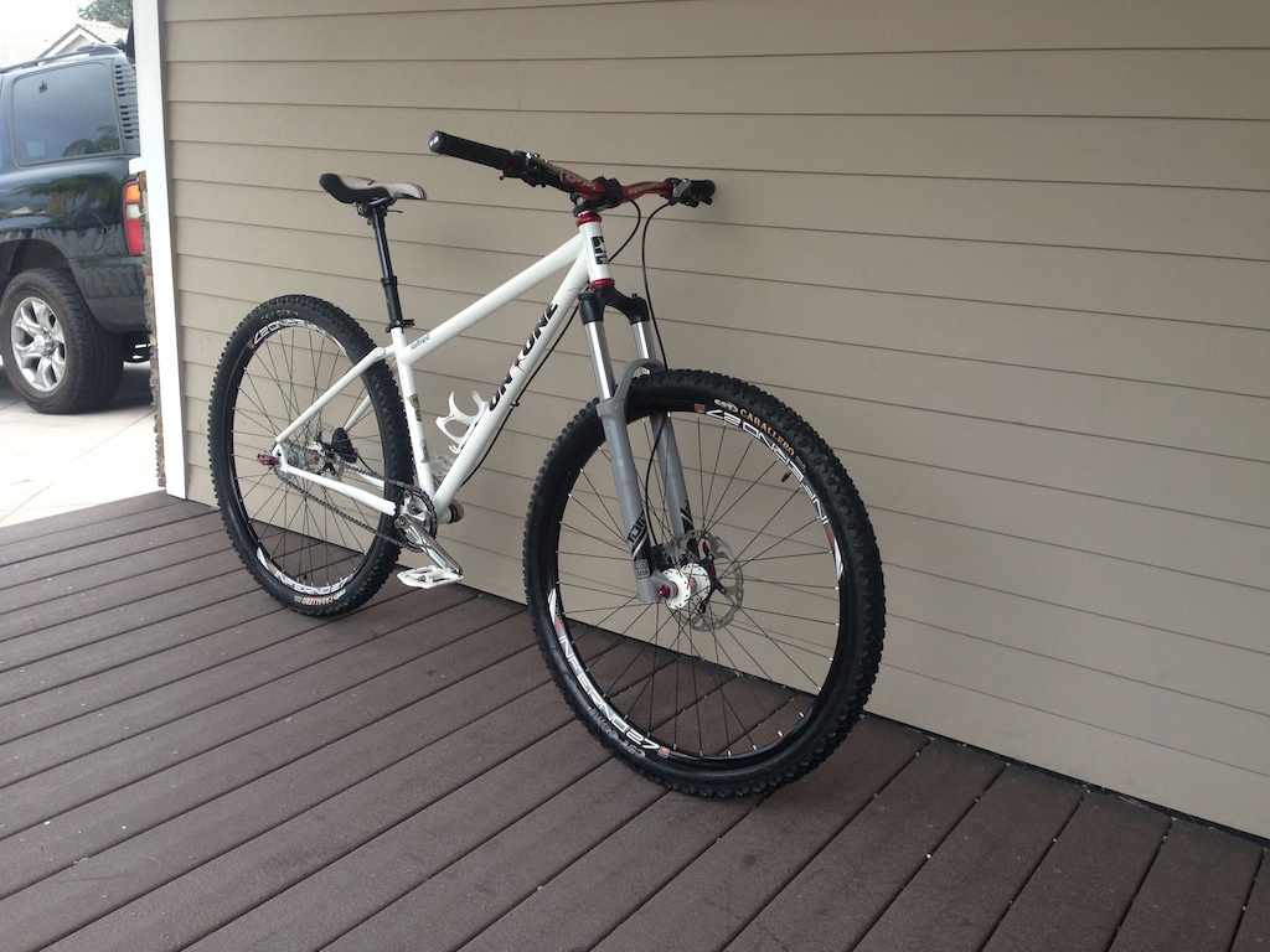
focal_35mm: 33
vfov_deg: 42.9
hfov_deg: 55.4
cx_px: 635
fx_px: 1211
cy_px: 476
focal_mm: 4.12
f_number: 2.4
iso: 50
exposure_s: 1/60
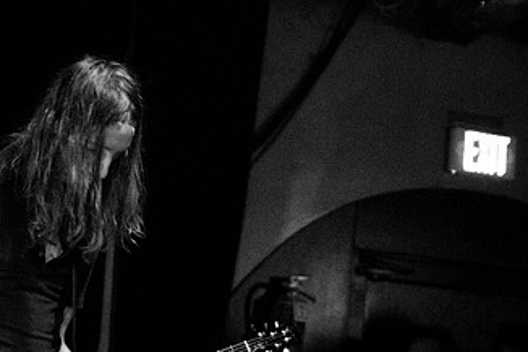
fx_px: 1173
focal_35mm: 80
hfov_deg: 25.1
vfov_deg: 17.0
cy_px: 264
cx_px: 146
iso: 1000
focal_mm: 30
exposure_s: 1/25
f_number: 1.4
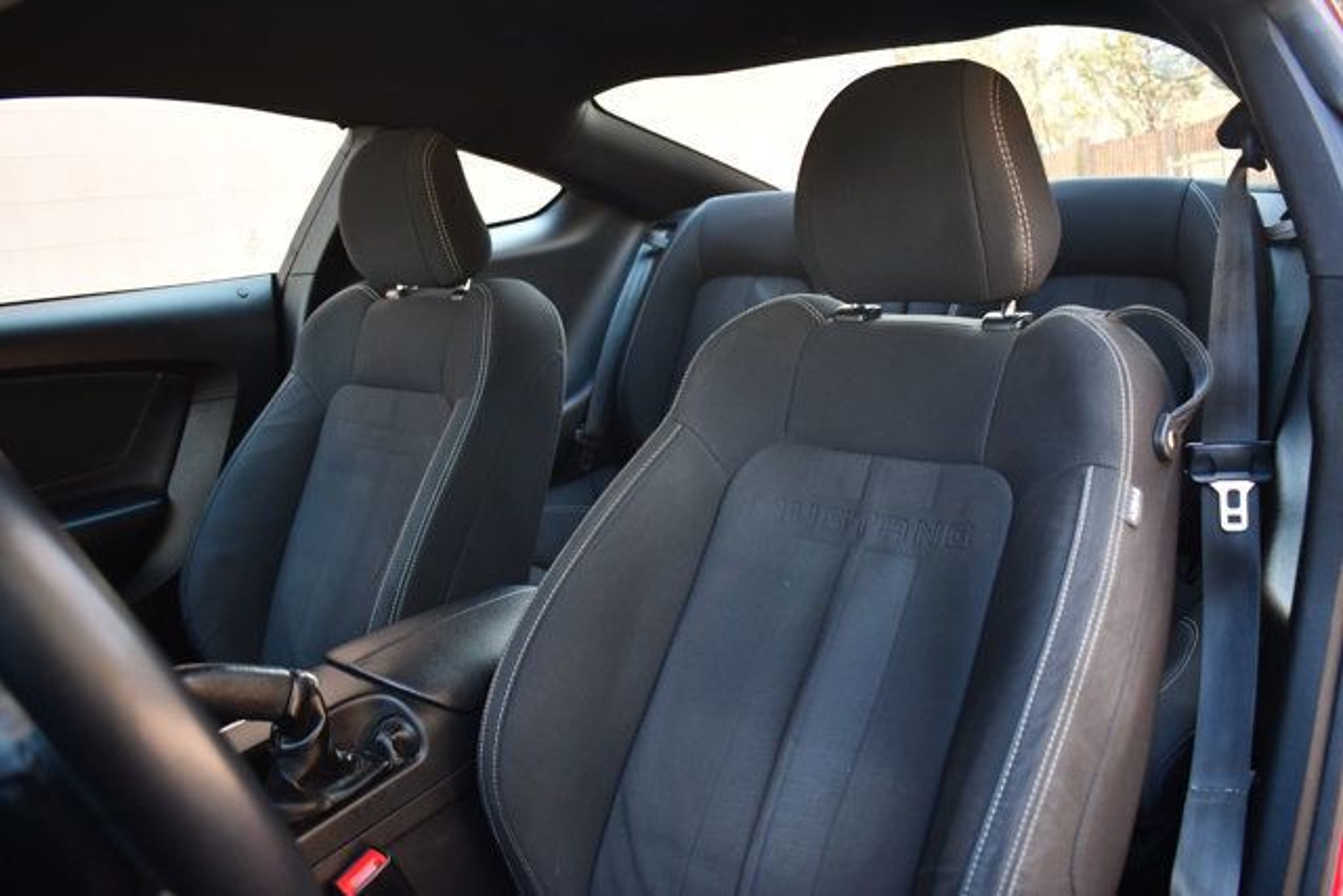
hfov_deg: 61.9
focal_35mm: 30
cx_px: 672
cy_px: 448
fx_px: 1119
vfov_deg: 43.6
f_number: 3.5
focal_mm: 20
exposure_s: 1/125
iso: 1000
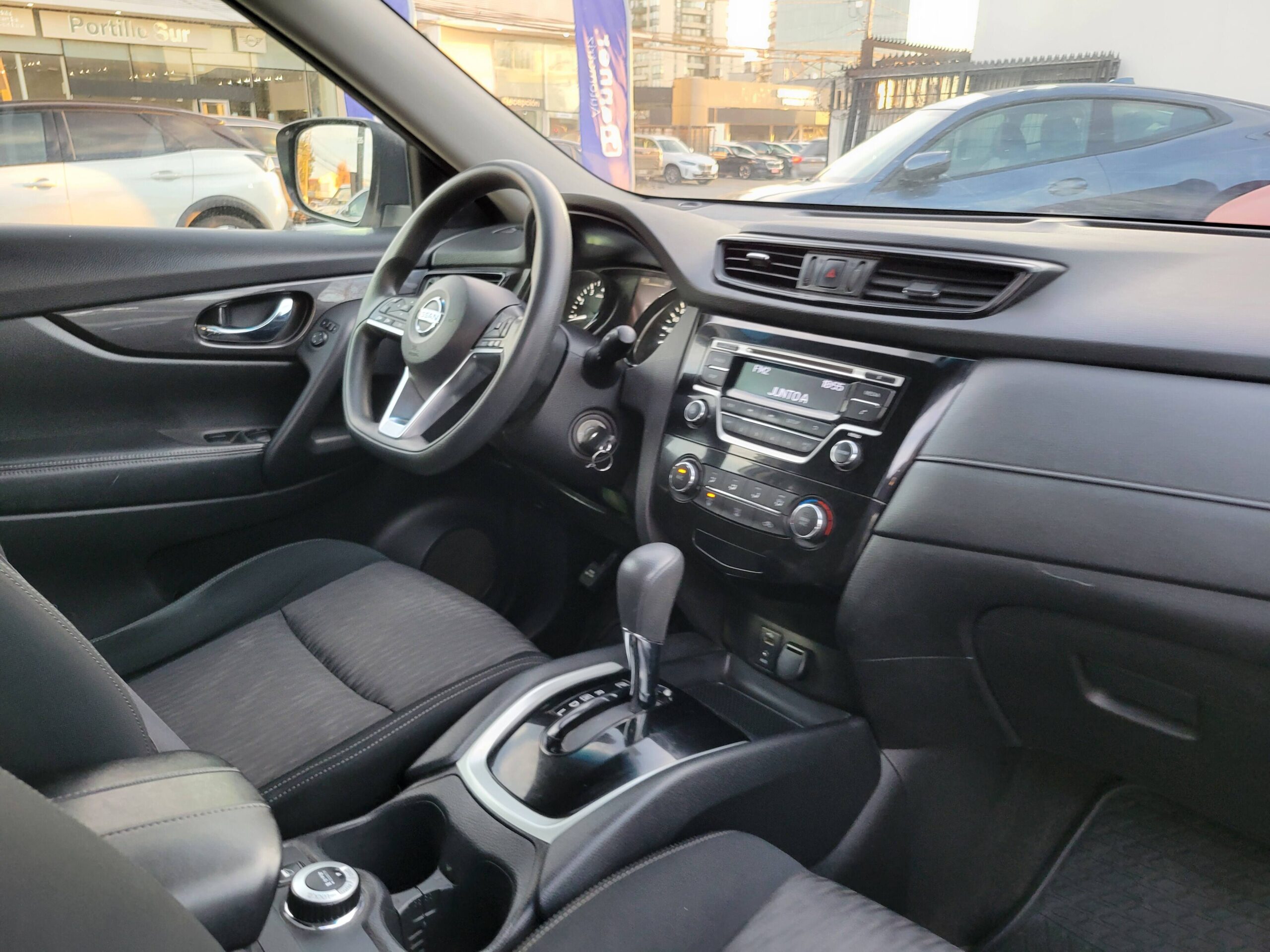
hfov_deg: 67.3
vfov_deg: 53.1
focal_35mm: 26
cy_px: 476
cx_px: 635
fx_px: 954
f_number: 1.8
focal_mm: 5.4
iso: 200
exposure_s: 1/50
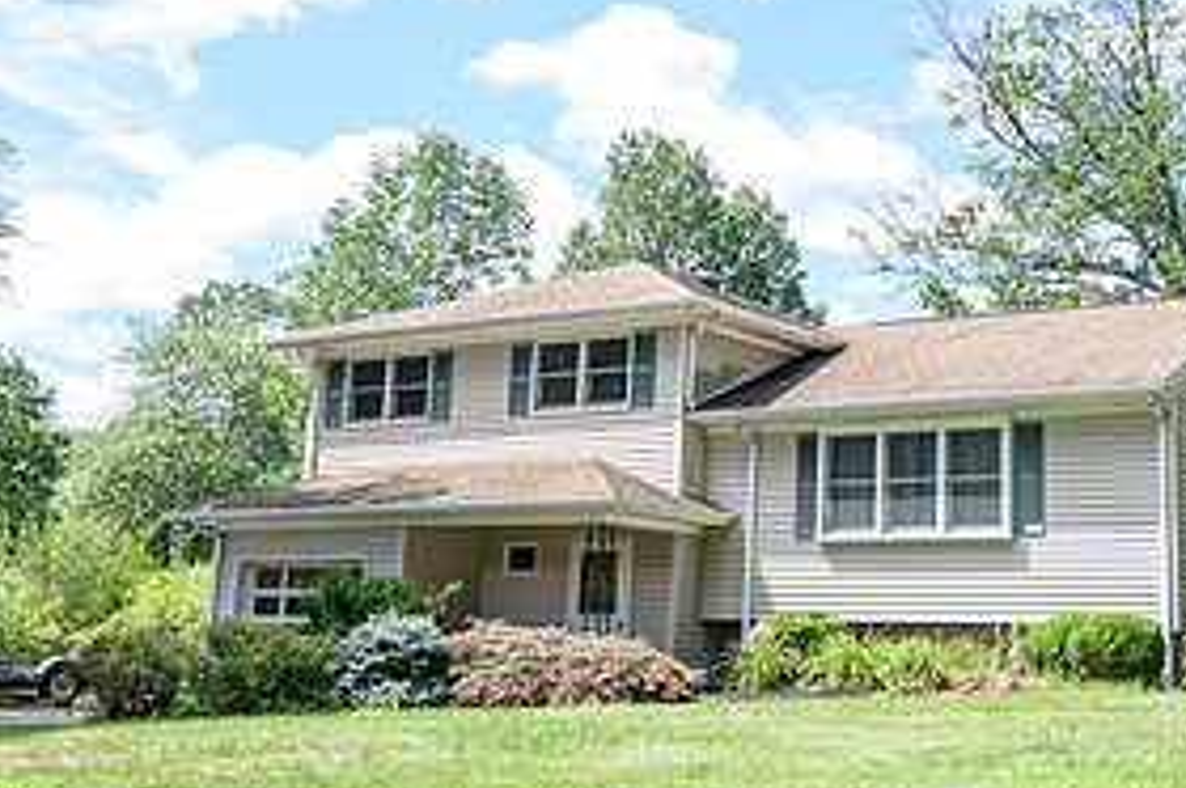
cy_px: 246
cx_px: 817
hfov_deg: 35.2
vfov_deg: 24.0
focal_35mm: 56
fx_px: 1843
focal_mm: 27
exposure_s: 1/800
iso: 200
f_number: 4
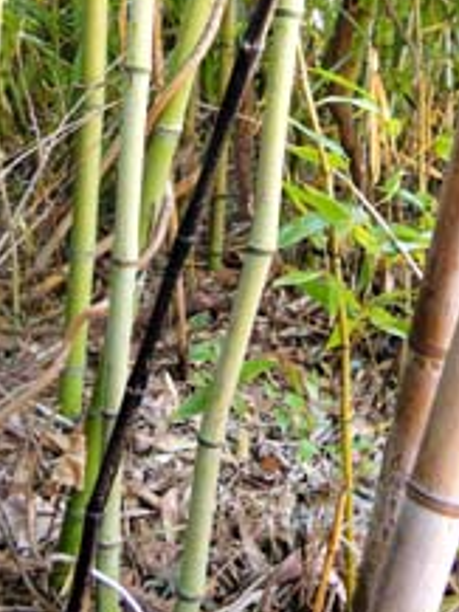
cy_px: 203
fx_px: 812
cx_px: 234
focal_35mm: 46
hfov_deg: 31.5
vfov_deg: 40.7
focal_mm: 4.5
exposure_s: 1/60
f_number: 3.5
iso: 400
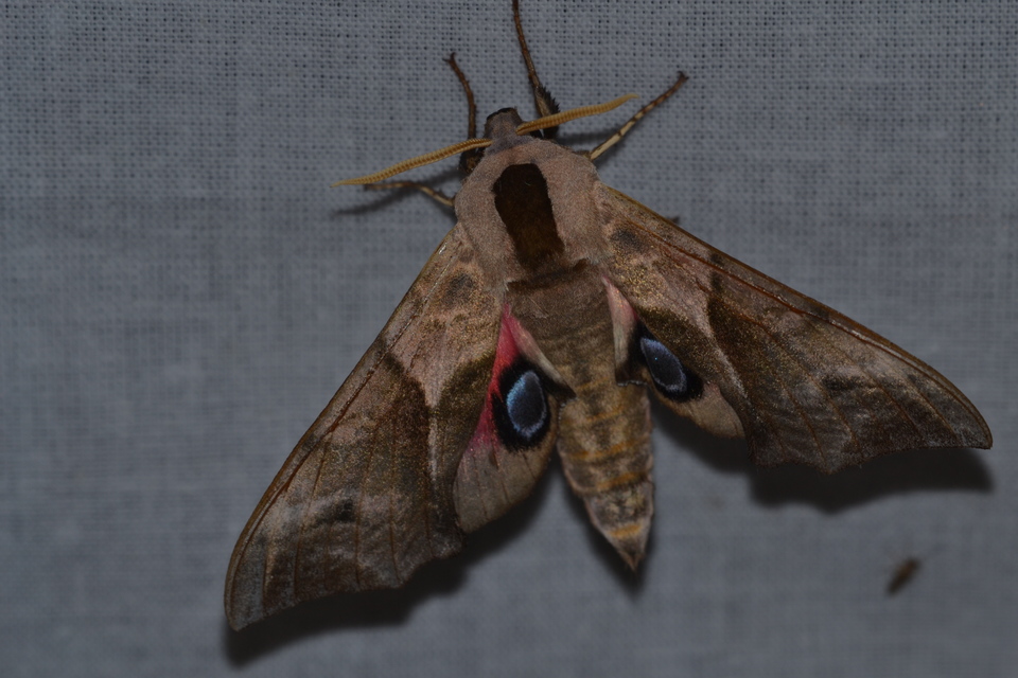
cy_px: 339
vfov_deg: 5.0
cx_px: 509
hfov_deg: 7.4
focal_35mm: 278
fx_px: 7846
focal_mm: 185
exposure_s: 1/125
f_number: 8
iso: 100
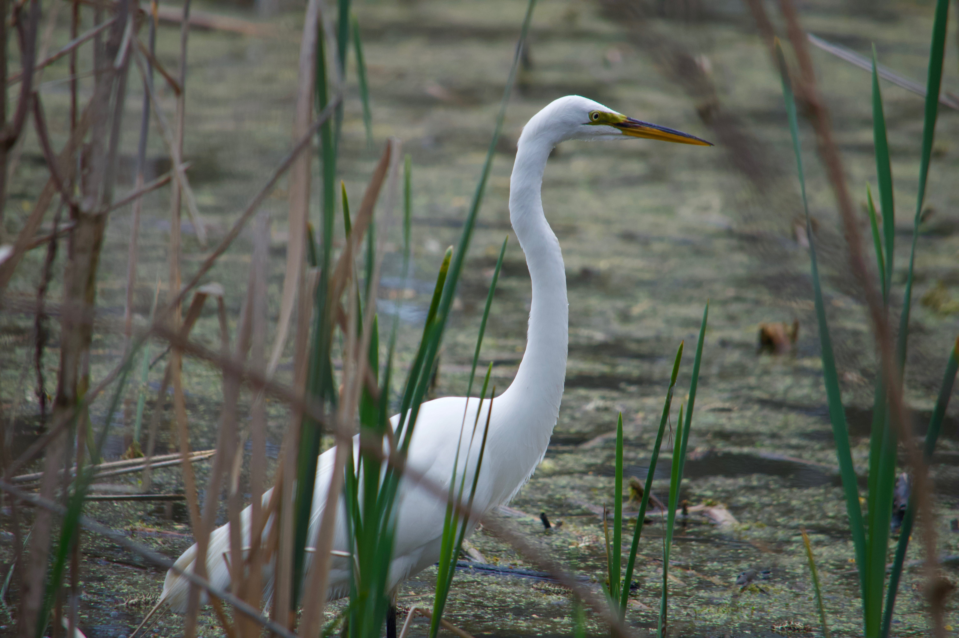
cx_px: 480
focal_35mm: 450
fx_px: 11977
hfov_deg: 4.6
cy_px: 319
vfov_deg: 3.0
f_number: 5.6
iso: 400
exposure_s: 1/250
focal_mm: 300
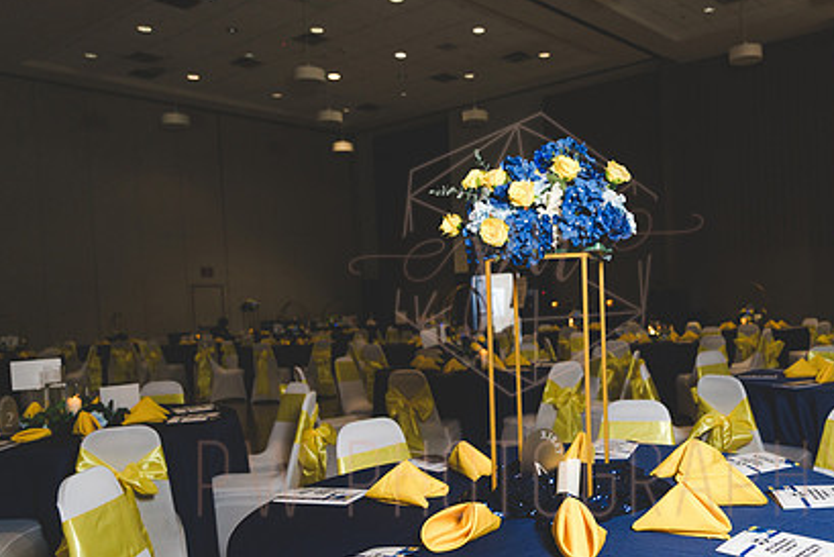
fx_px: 788
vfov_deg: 38.8
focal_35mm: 34
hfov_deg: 55.1
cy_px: 314
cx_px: 526
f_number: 2.8
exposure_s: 1/200
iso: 400
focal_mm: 24
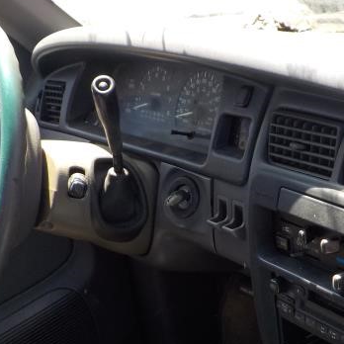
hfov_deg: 28.0
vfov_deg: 28.0
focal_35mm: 61
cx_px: 225
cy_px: 217
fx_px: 686
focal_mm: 4.1
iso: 125
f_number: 3.3
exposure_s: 1/125
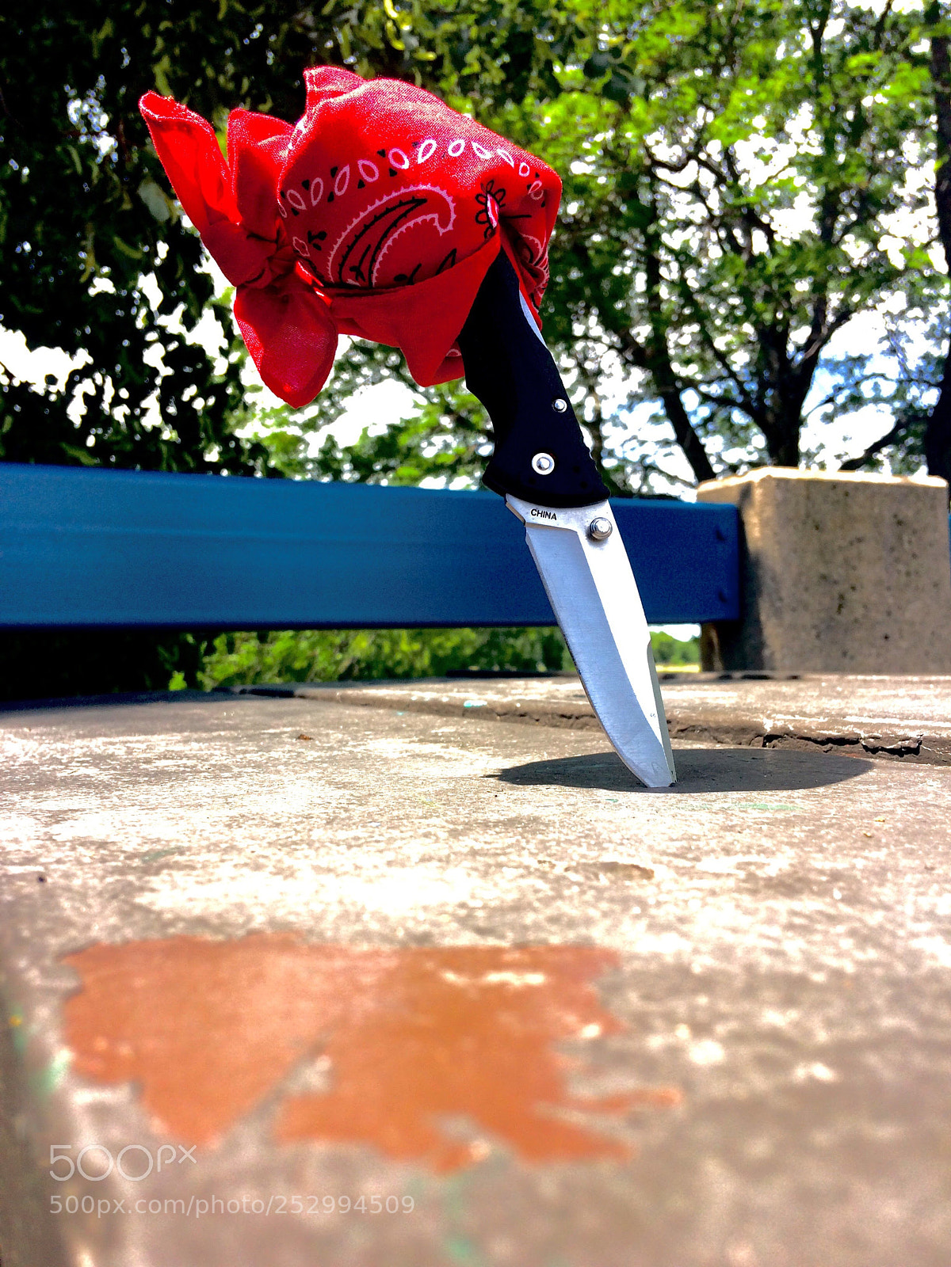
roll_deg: +2.1
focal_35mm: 29
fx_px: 1062
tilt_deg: +0.9
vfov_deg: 61.7
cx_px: 476
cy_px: 634
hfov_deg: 48.2
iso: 32
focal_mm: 4.15
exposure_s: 1/672
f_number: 2.2
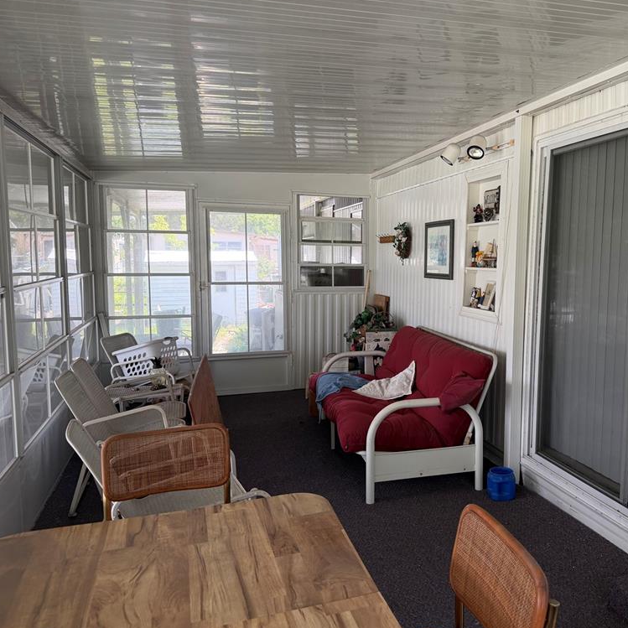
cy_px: 310
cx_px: 416
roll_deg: +0.1
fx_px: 595
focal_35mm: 29
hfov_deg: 54.6
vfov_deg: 55.6
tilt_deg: -4.8
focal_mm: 6.76
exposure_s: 1/121
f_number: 1.78
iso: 125
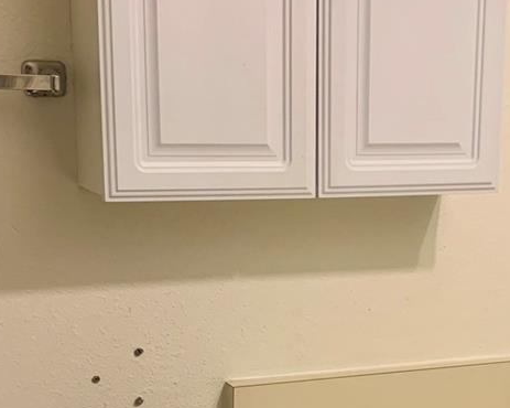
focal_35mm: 79
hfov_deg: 23.9
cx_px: 391
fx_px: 1192
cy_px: 391
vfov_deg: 19.0
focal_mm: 4.25
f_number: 1.8
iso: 250
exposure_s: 1/60
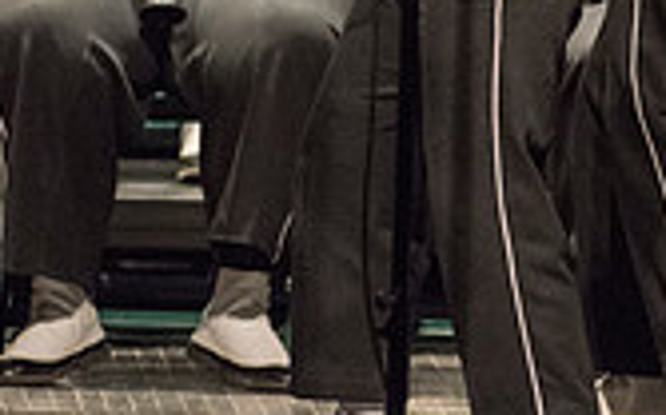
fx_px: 19257
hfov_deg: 2.0
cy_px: -241
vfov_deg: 1.2
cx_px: 1061
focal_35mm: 1062
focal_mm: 300
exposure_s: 1/500
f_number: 2.8
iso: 4000
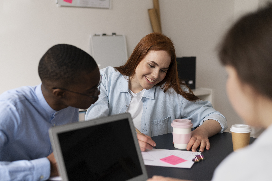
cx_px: 136
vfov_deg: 27.0
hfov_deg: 39.6
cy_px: 90
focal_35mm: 50
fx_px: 378
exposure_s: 1/250
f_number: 2.5
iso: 640
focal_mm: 50
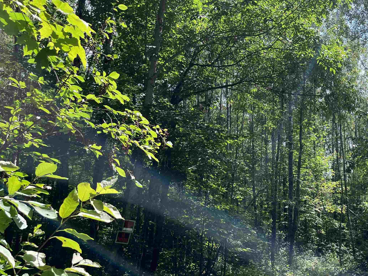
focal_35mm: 39
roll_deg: -0.9
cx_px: 240
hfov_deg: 47.2
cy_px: 159
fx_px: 415
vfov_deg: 36.7
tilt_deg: +11.4
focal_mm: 5.1
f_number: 1.6
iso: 50
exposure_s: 1/701
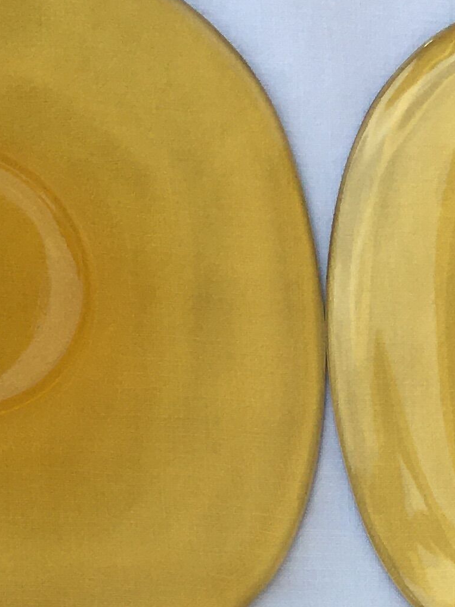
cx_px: 345
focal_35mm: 115
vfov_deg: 14.9
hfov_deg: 12.8
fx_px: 2015
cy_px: 1095
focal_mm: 4.15
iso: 25
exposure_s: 1/553
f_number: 2.2
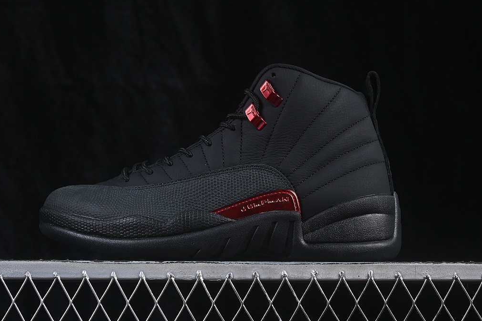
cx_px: 227
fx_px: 1071
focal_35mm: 80
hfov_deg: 25.4
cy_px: 154
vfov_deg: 17.1
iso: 160
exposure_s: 1/50
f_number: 6.3
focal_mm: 50
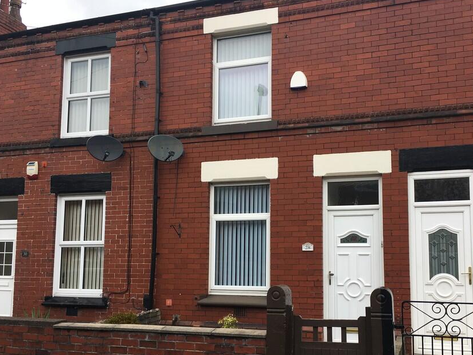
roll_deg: -1.2
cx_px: 261
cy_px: 216
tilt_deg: +5.7
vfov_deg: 39.5
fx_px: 492
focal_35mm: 36
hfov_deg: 51.3
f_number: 2.2
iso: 25
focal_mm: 4.15
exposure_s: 1/343
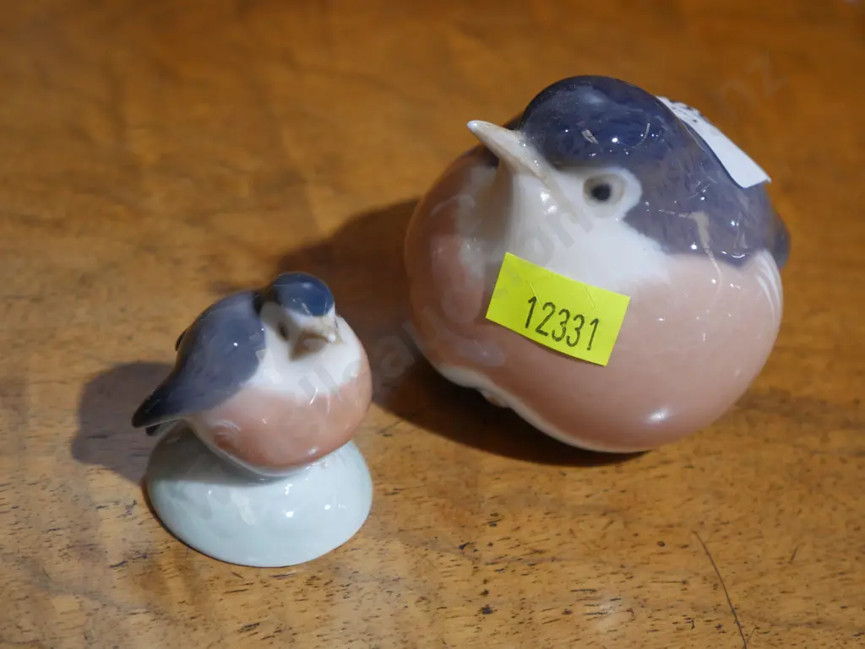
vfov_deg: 17.6
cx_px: 432
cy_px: 324
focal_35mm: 84
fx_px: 2100
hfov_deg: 23.3
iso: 1600
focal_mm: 42
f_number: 5.6
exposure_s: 1/100
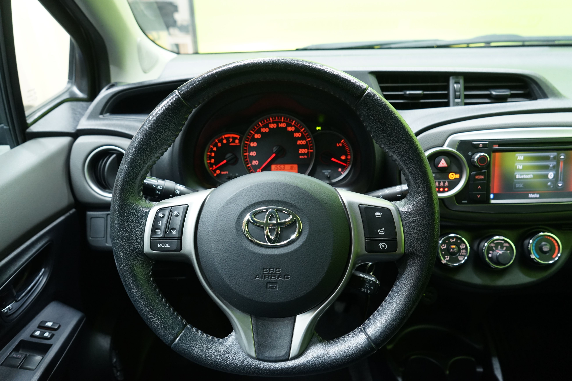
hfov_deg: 71.5
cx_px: 286
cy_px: 190
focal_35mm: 25
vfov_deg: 51.3
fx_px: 397
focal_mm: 25
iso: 1600
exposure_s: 1/20
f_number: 5
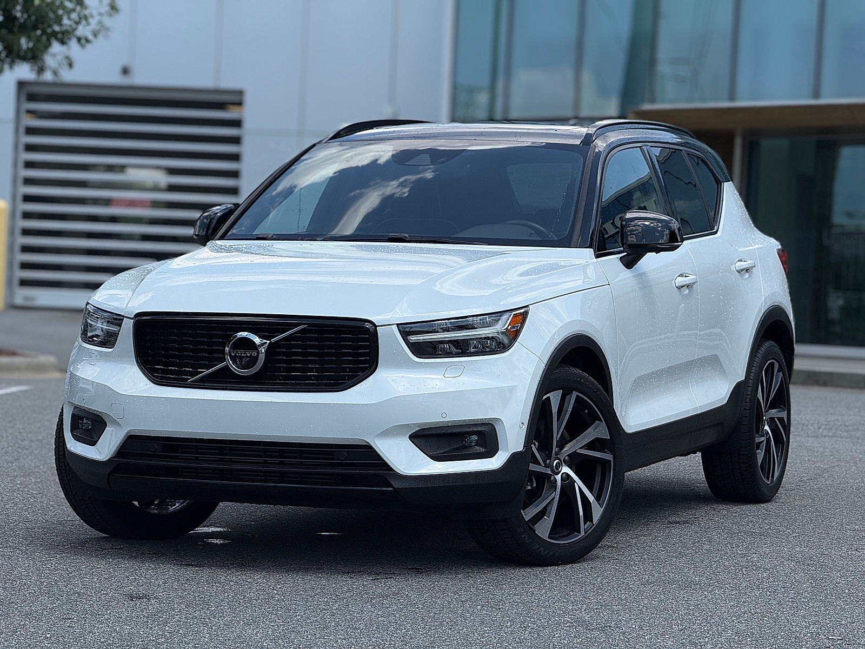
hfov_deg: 16.4
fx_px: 2999
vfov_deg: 12.3
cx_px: 432
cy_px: 324
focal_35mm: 120
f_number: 2.8
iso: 50
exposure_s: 1/1866
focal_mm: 15.66
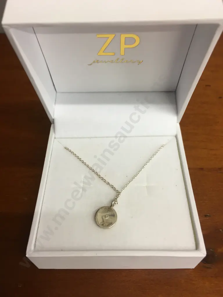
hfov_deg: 48.2
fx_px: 249
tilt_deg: -51.5
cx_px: 112
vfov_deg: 61.7
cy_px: 148
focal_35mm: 29
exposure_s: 1/17
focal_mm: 4.15
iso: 32
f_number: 2.2
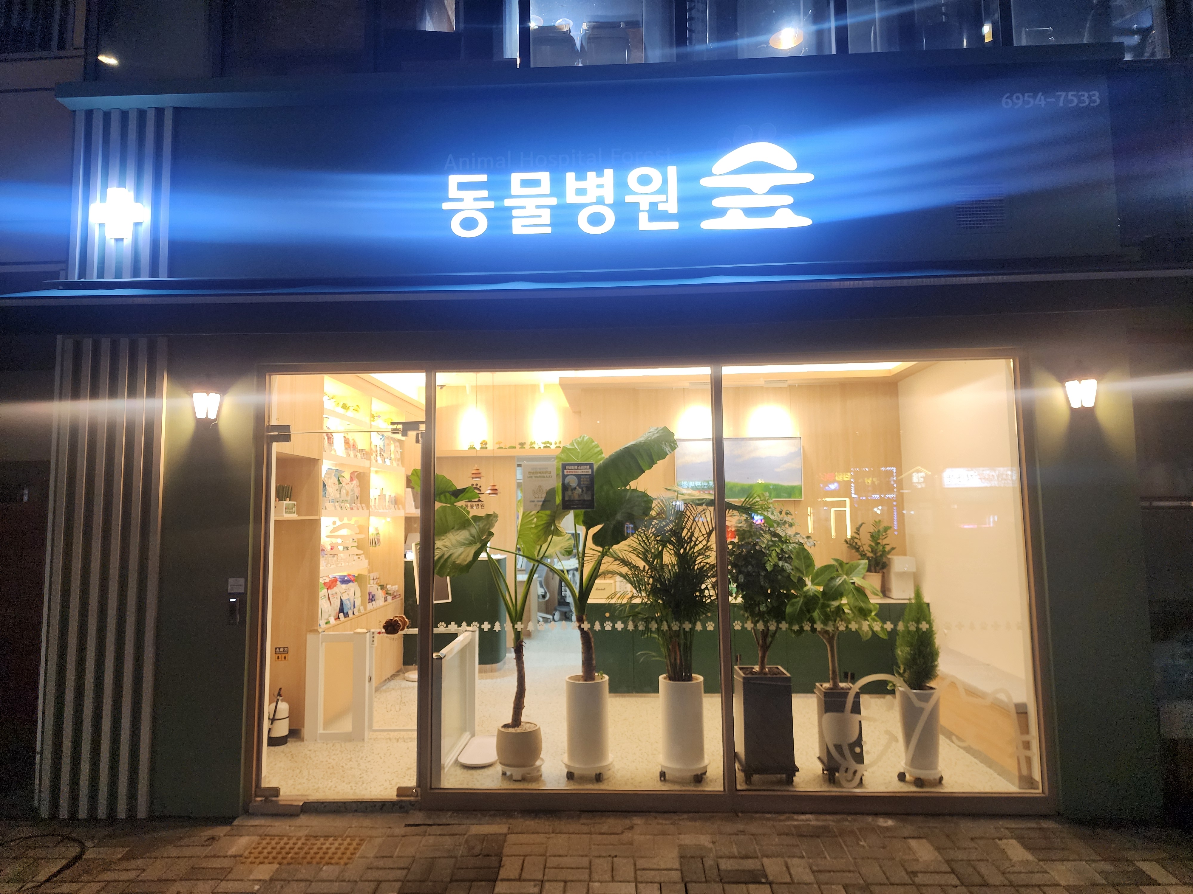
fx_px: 793
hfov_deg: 73.9
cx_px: 596
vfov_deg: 58.9
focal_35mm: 23
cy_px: 447
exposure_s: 1/120
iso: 320
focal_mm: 6.4
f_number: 1.8
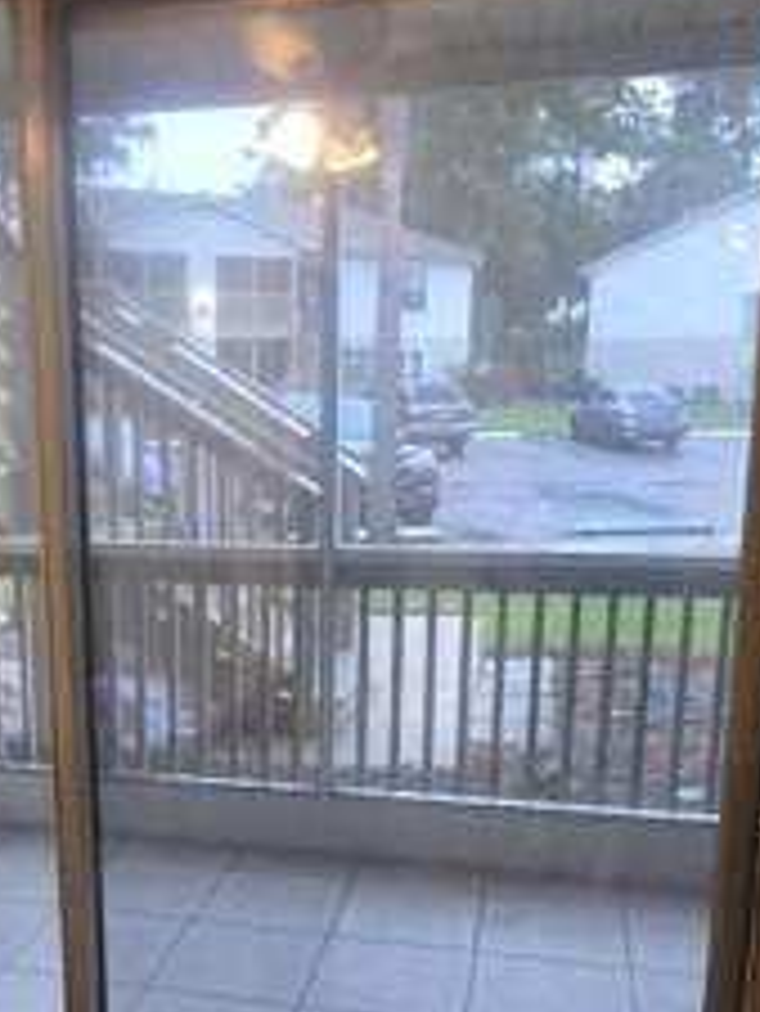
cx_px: 216
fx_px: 1082
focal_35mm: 37
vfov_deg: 49.4
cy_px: 657
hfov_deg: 38.0
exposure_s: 1/60
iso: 1250
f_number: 2.2
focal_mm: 2.2
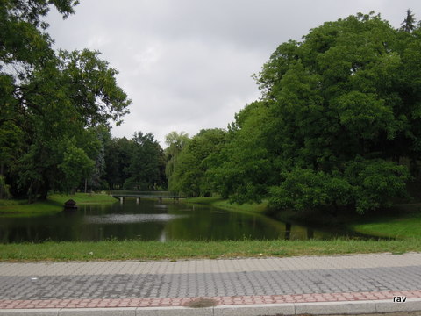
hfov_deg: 42.1
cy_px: 158
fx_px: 547
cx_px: 210
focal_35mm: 45
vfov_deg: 32.2
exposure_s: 1/800
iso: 160
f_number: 3.5
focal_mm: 8.1
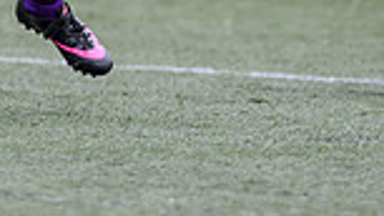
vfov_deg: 0.6
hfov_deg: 1.1
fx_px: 20289
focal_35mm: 1993
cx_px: -130
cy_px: -190
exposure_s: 1/1600
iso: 500
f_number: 3.2
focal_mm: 400
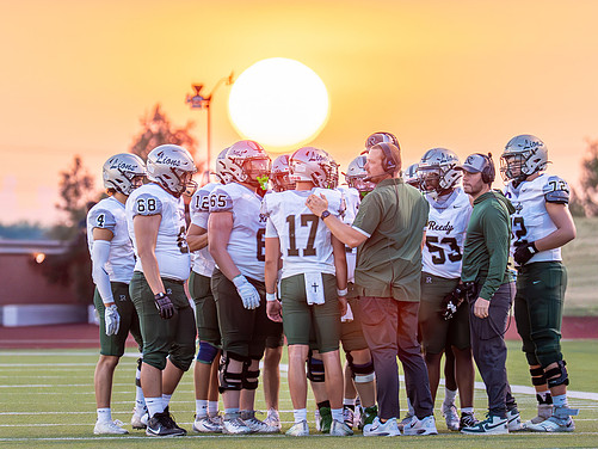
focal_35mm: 607
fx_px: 10489
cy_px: 257
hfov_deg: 3.3
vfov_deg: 2.5
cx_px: 285
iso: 1600
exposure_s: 1/1250
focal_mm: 200
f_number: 2.8
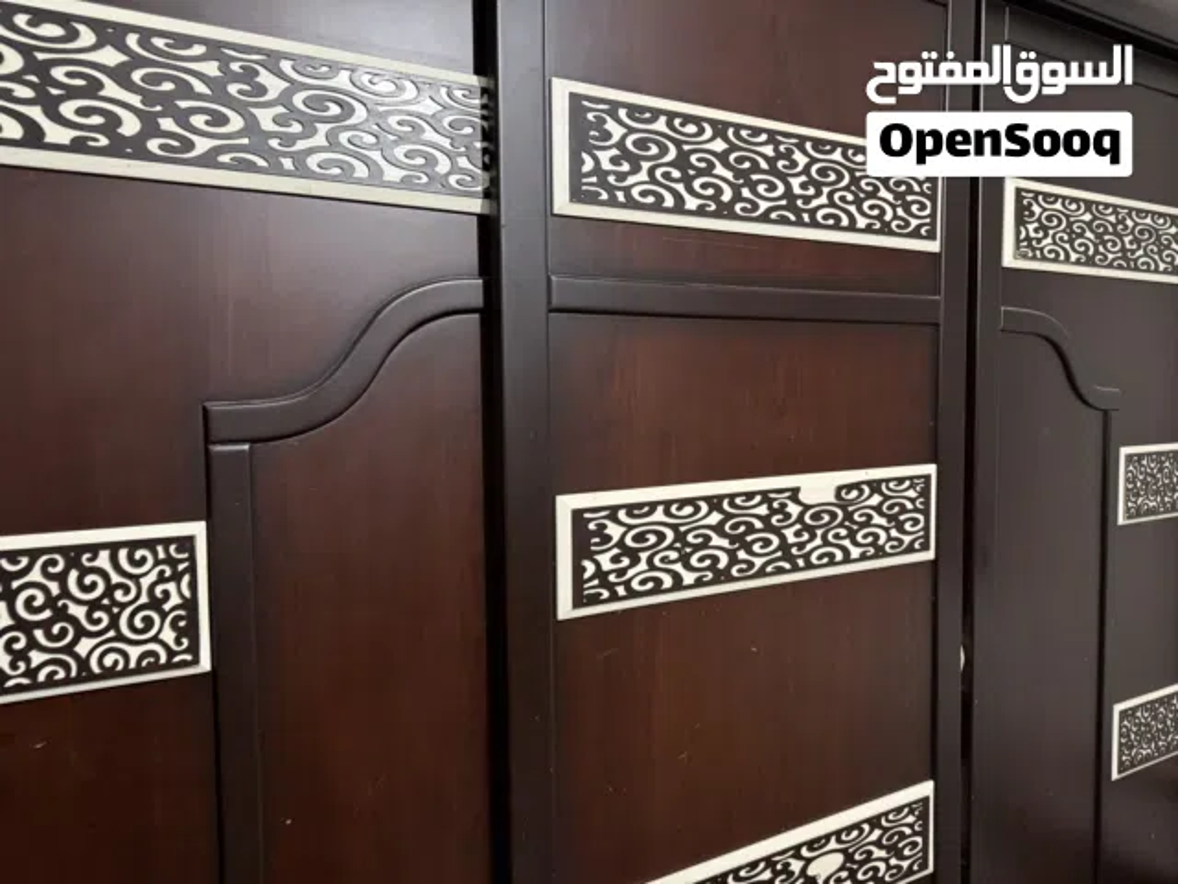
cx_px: 589
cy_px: 442
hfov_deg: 71.6
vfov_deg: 56.8
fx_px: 817
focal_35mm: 24
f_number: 1.78
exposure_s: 1/33
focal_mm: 6.76
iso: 800
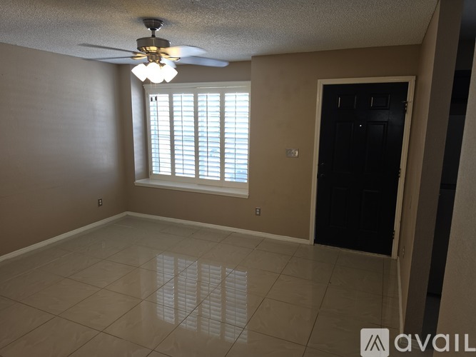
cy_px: 178
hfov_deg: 73.9
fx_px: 316
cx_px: 238
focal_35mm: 23
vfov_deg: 58.9
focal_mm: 6.5
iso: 25
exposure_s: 1/60
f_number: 1.4
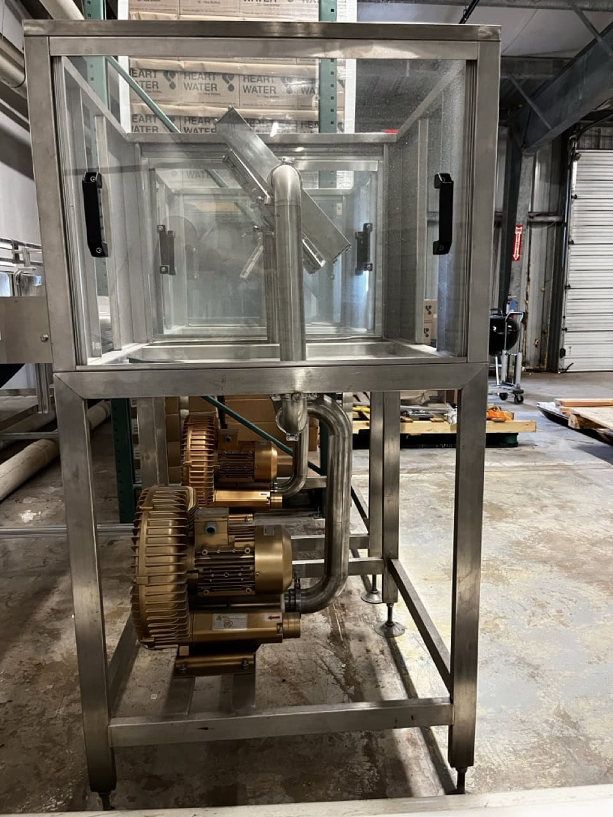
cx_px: 306
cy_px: 408
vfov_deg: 67.3
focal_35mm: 26
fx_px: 614
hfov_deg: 53.1
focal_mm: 5.1
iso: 400
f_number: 1.6
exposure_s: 1/40
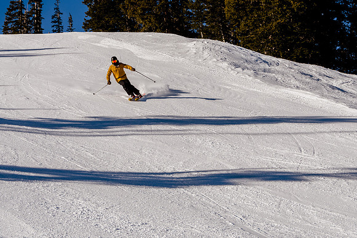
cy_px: 81
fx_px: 1190
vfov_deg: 11.4
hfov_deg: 17.1
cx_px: 164
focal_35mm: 120
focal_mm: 60
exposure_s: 1/1250
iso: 160
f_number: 8
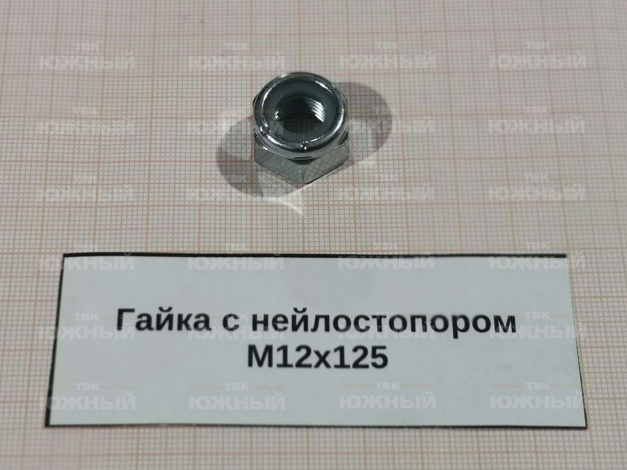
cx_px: 314
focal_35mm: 52
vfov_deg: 28.0
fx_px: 942
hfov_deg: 36.8
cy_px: 235
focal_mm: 4.66
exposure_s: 1/100
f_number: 4
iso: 160
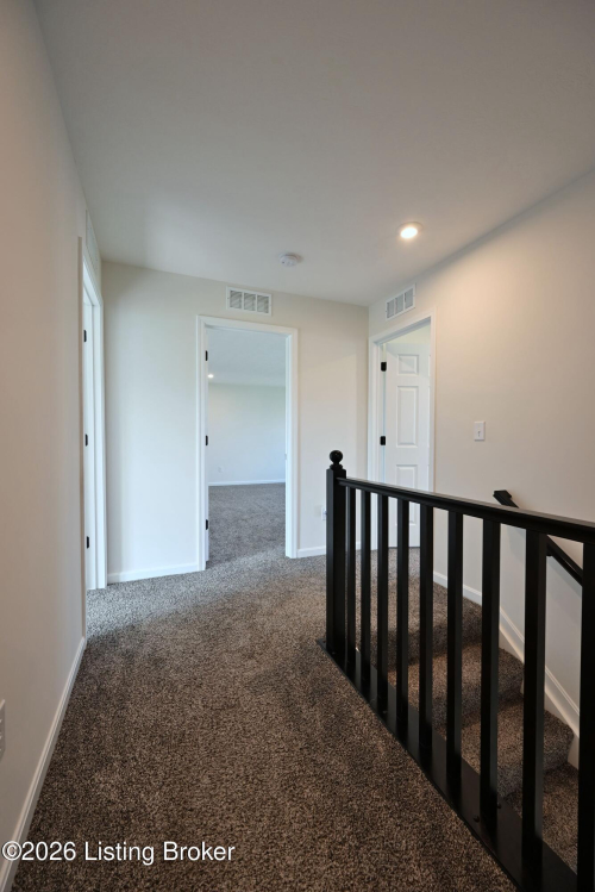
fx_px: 347
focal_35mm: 14
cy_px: 446
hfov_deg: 81.3
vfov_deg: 104.2
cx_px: 298
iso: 1000
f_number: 6.3
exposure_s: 1/50
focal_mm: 14
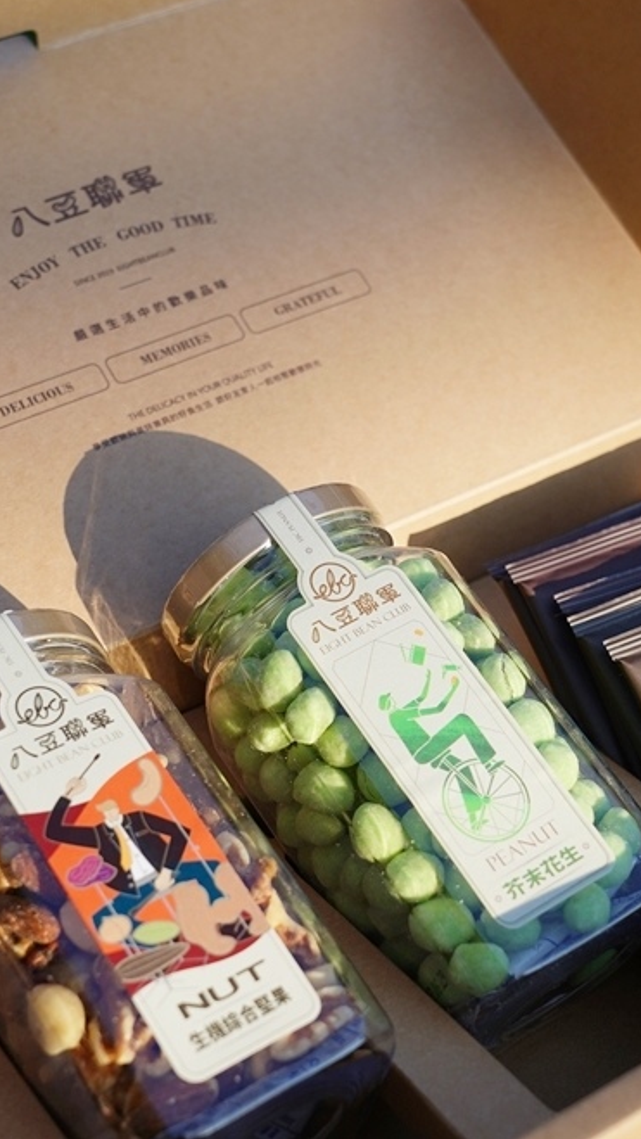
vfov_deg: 33.8
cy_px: 564
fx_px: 1872
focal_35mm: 62
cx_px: 321
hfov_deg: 19.4
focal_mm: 39
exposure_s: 1/400
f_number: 5.6
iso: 100
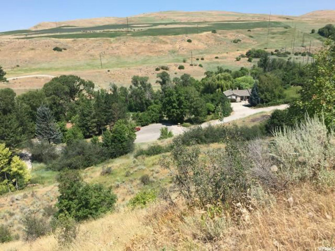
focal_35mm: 29
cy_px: 126
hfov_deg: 61.7
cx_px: 168
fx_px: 281
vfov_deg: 48.2
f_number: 2.2
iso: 32
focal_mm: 4.15
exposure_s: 1/1464
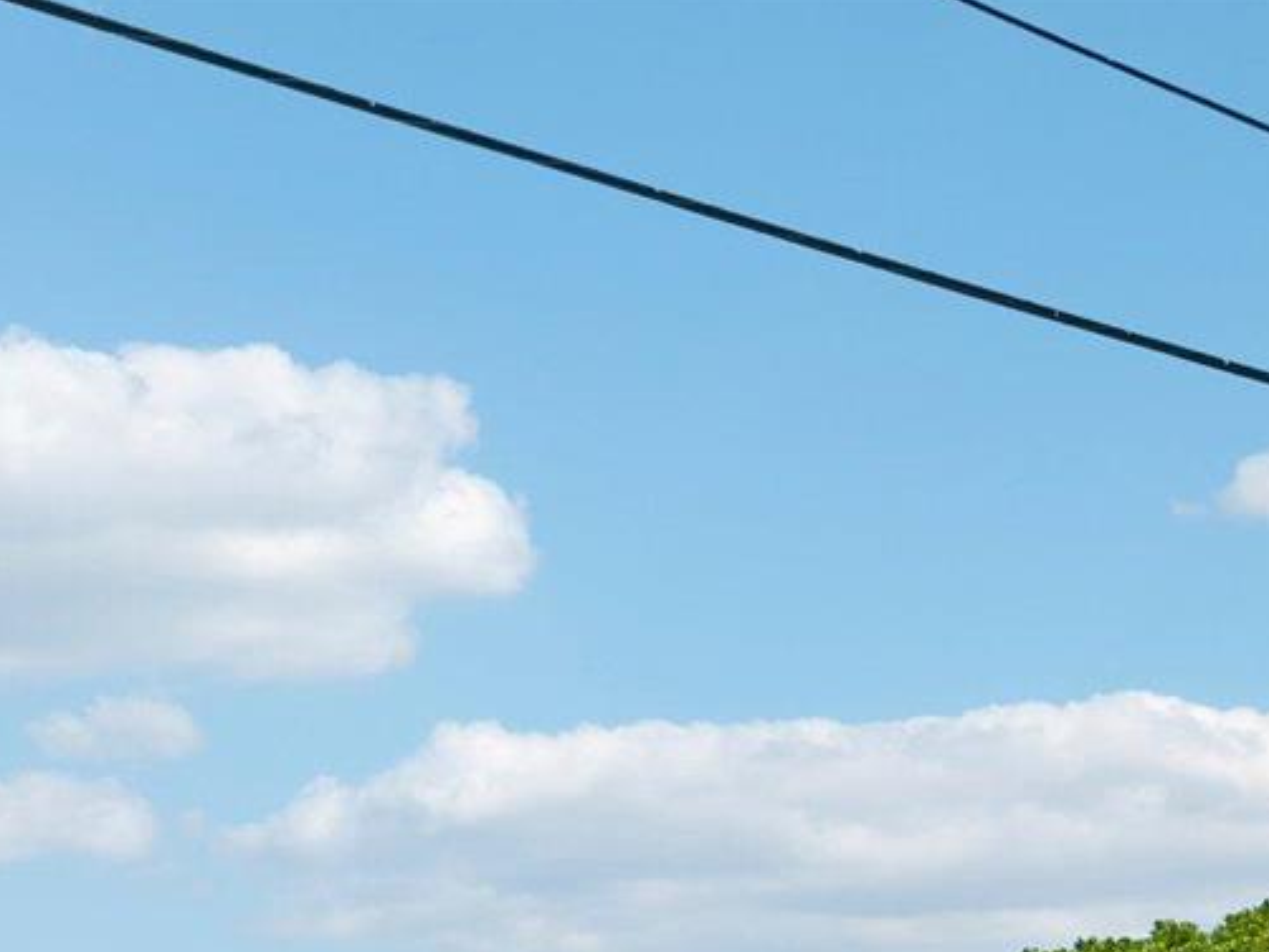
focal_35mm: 43
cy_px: 1337
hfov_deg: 43.7
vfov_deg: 26.6
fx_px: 1577
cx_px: 517
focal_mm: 14
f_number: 8
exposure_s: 1/6400
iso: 1000
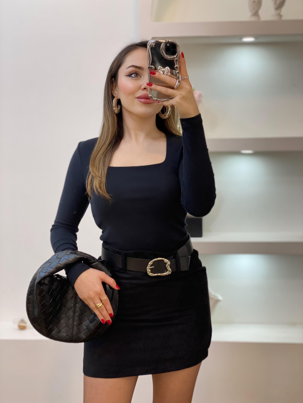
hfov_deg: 28.0
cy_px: 202
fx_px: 607
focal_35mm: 52
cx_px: 152
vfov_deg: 36.8
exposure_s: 1/100
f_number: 2
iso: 100
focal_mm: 6
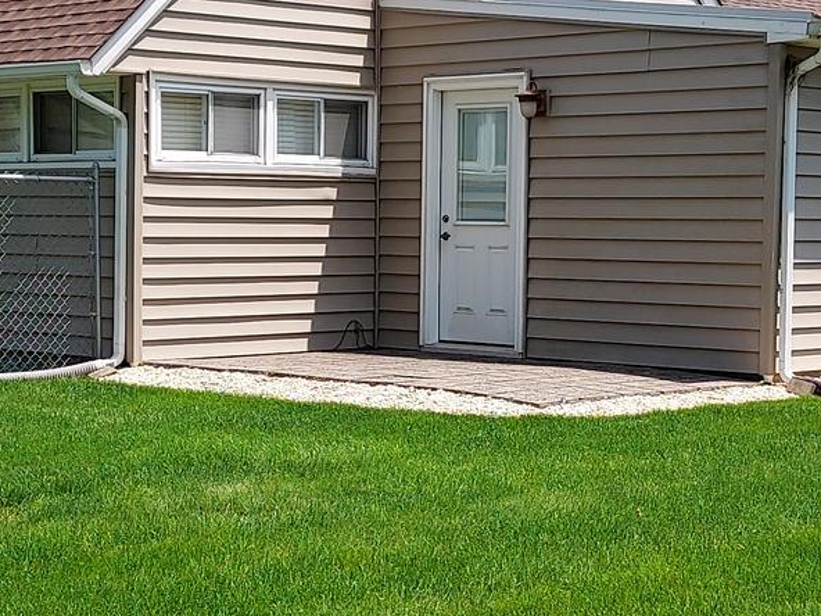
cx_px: 373
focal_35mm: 83
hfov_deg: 23.6
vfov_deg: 17.8
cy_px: 343
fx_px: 1969
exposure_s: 1/819
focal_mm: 4.6
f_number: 1.8
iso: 40
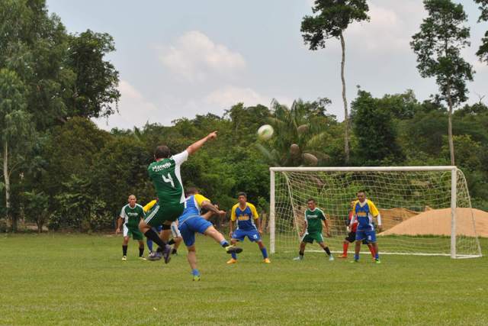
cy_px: 163
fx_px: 1119
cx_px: 244
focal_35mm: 82
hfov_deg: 24.6
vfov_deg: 16.6
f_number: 7.1
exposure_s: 1/200
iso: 100
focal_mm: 55
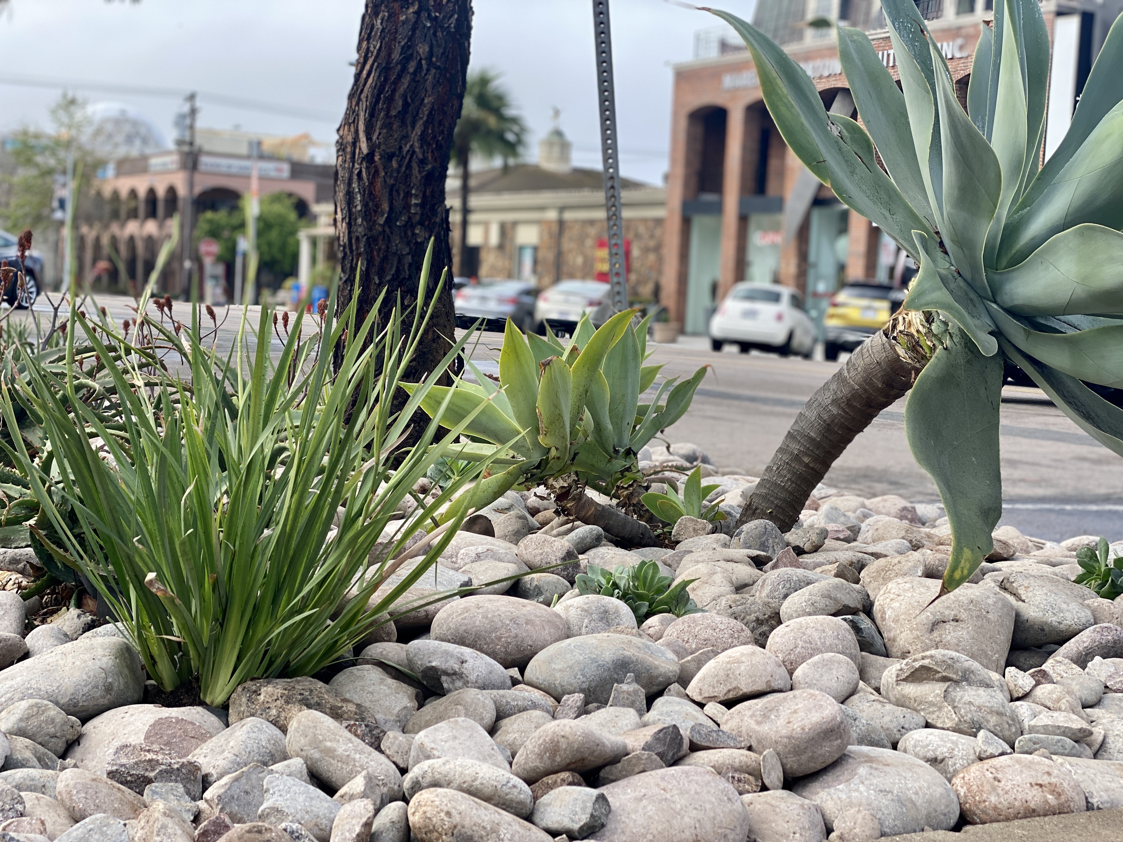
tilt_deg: -4.3
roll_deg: -2.7
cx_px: 562
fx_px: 1687
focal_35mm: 52
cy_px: 421
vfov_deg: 28.0
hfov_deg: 36.8
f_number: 2
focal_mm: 6
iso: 20
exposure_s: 1/533
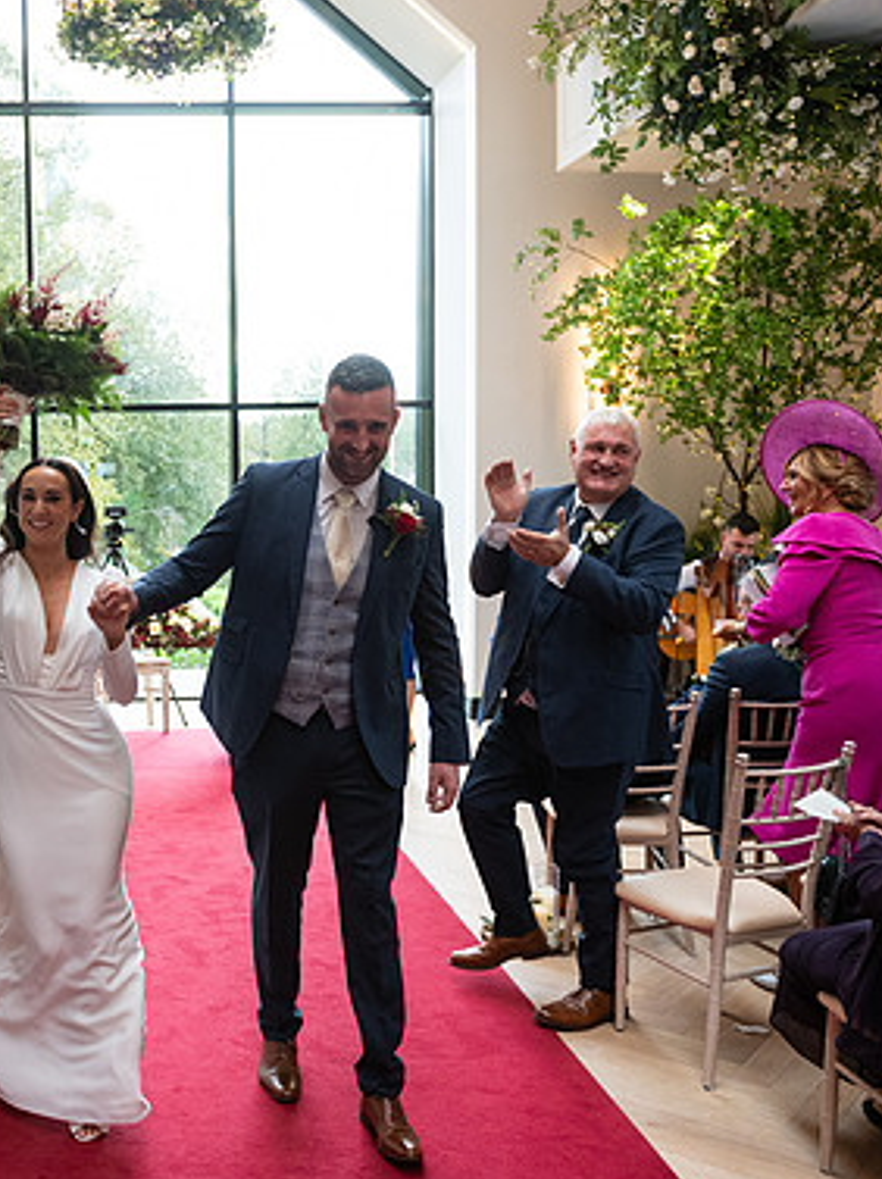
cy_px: 596
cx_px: 141
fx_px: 1361
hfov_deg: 34.5
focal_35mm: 40
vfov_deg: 46.8
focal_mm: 27
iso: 800
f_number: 3.5
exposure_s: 1/160
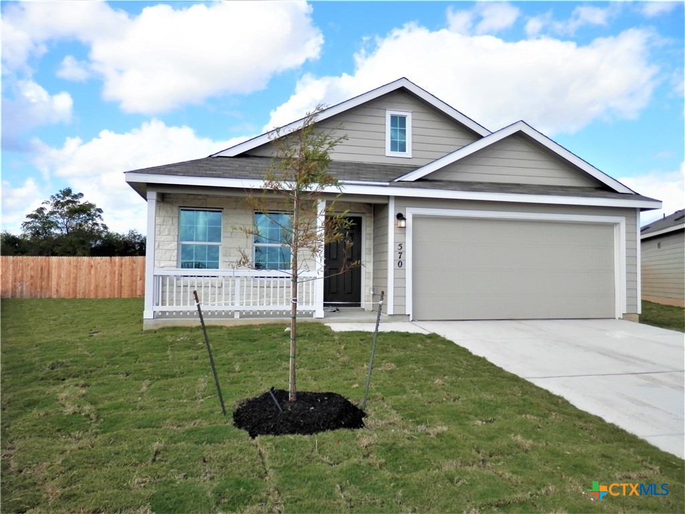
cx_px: 342
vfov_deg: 54.9
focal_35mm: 25
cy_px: 257
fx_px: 495
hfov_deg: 69.4
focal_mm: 4.5
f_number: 8.7
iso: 80
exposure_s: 1/125
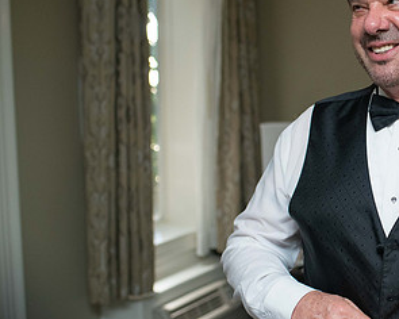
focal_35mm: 67
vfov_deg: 22.8
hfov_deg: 26.7
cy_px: 159
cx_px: 404
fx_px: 791
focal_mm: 35
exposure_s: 1/250
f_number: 2.8
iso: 1250
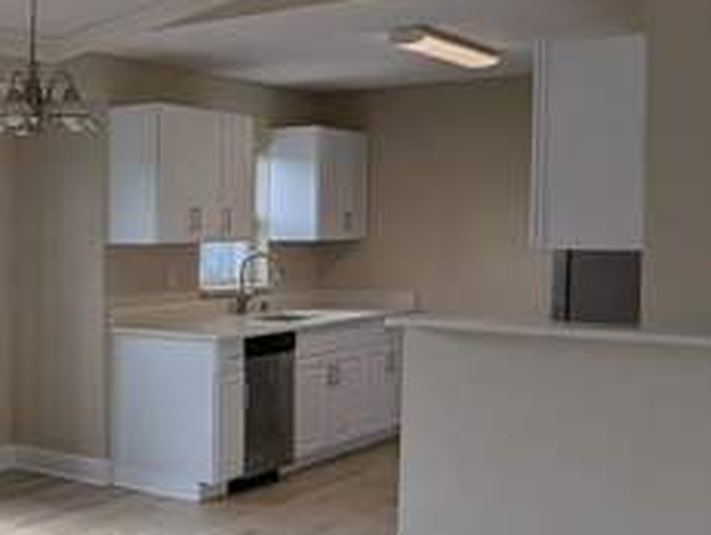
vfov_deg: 32.3
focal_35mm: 45
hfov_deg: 30.8
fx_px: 926
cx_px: -255
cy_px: 252
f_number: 2.2
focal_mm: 1.95
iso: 46
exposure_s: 1/540
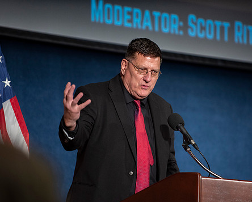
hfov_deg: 7.9
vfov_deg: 6.3
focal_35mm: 245
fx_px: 1829
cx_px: 137
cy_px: 105
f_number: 2.8
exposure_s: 1/200
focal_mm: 200
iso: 1600
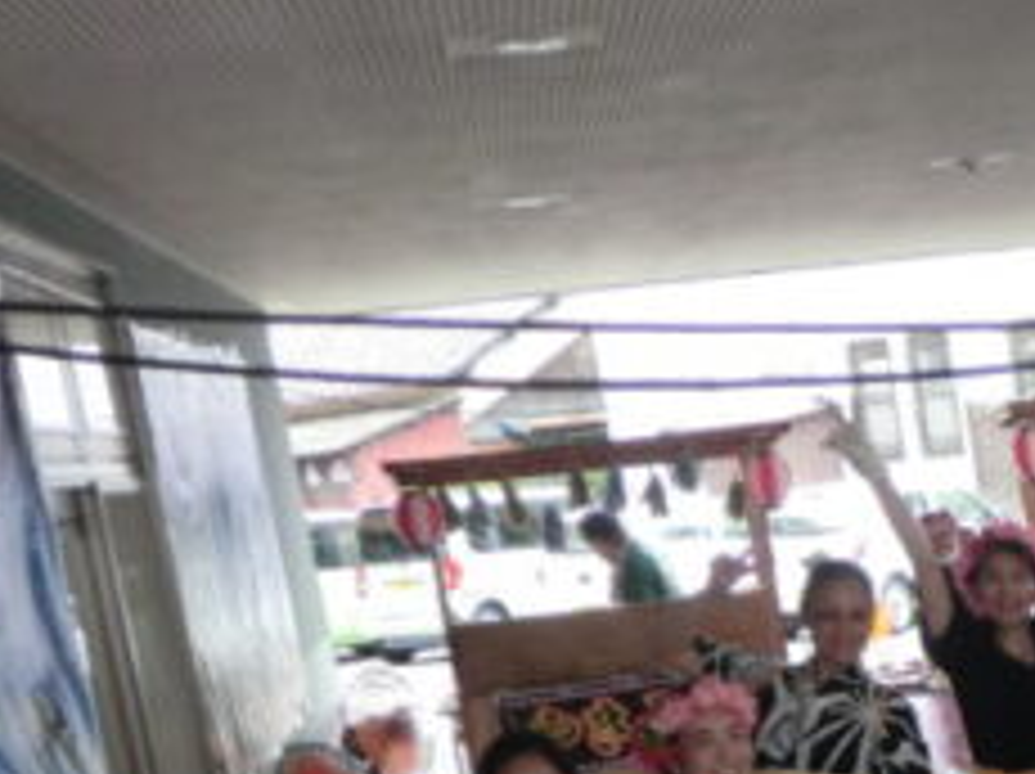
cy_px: 882
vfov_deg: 17.5
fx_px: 2419
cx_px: 1274
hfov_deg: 22.1
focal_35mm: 81
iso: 80
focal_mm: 5.64
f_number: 2.9
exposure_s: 1/60
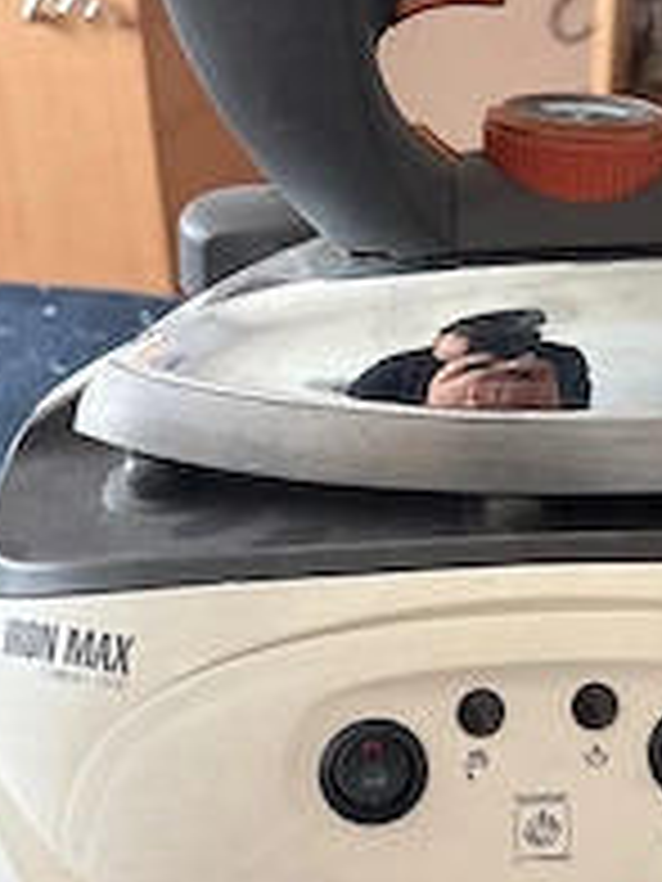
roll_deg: -1.4
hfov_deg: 26.8
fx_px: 1351
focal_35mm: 53
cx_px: 567
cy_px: 490
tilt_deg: -26.2
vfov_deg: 36.1
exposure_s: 1/60
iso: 320
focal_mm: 5.96
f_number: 1.6
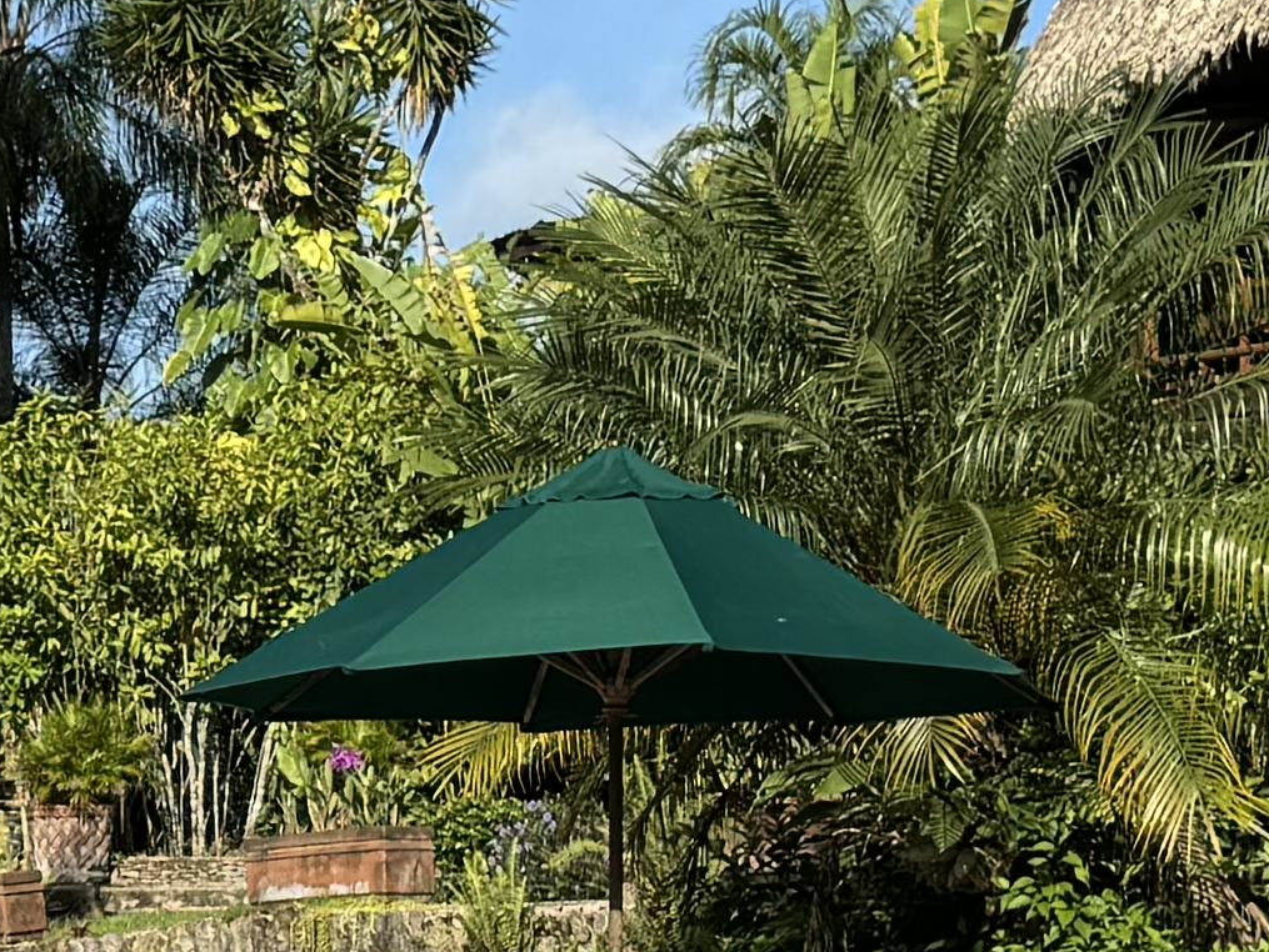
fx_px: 4951
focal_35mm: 135
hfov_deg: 14.0
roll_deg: -0.2
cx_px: -448
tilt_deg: +0.4
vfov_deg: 10.9
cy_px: 860
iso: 80
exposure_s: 1/3597
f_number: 1.78
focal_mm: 6.76
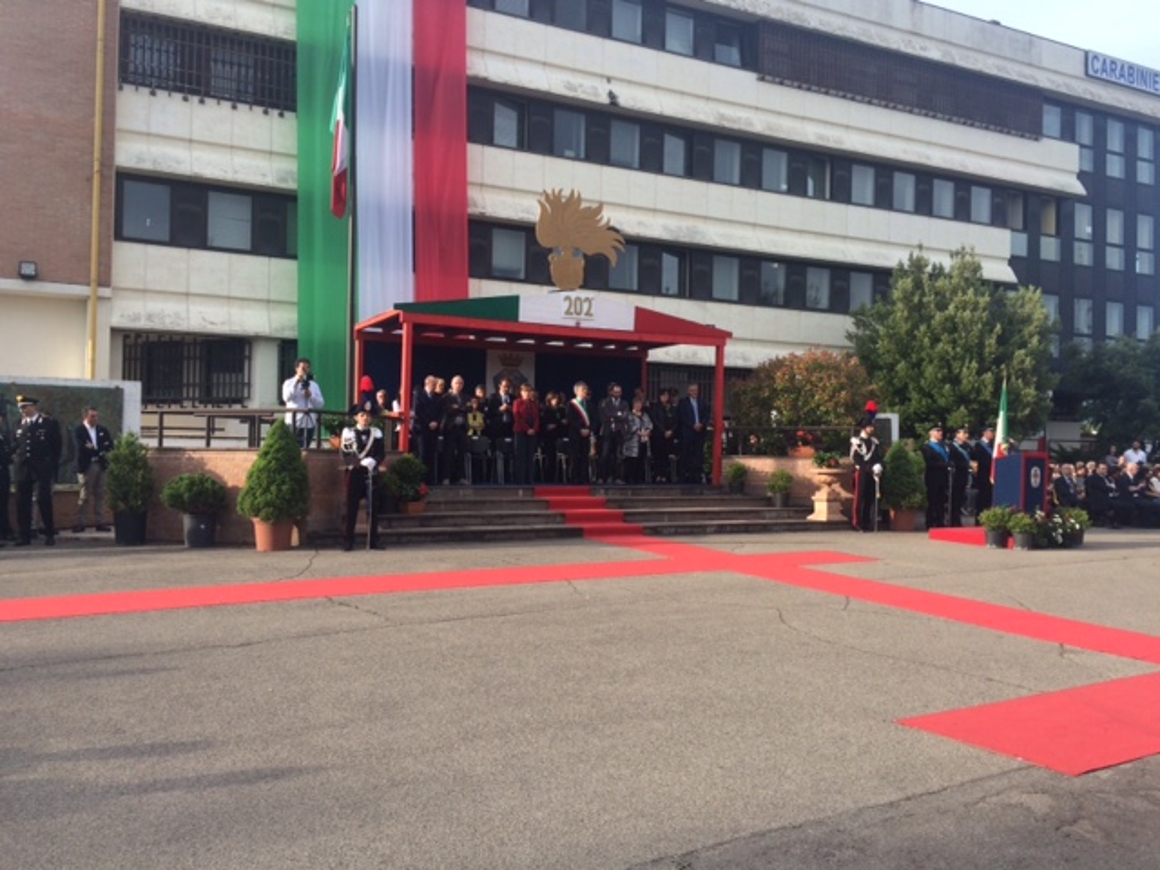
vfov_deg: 48.2
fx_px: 972
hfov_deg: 61.7
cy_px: 435
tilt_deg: +2.1
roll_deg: -0.1
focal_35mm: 29
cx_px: 580
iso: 32
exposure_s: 1/414
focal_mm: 4.15
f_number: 2.2
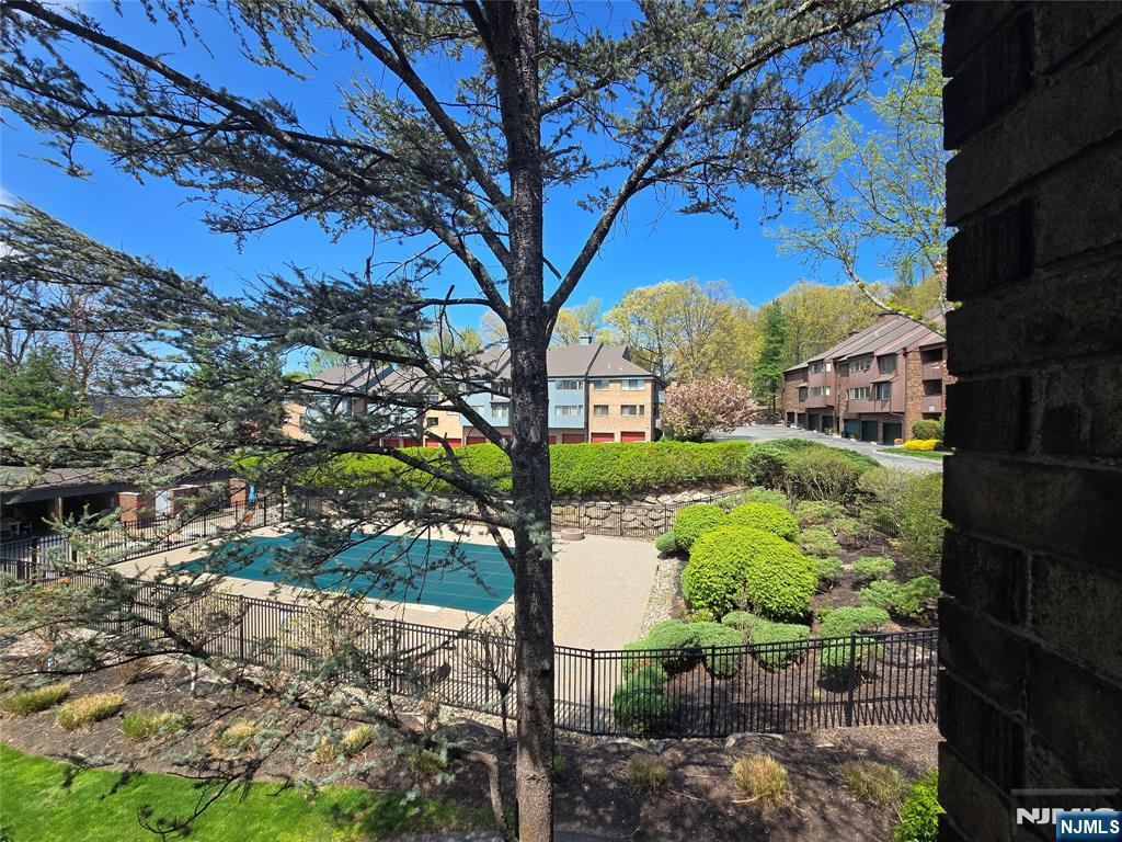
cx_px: 561
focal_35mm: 13
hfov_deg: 106.2
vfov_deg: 89.9
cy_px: 421
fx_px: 421
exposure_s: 1/1255
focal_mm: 2.2
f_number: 2.2
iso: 50
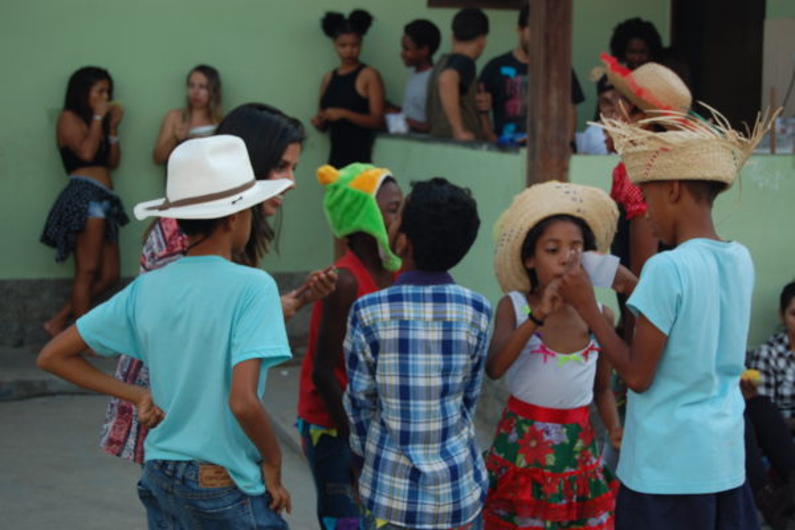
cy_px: 265
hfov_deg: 27.0
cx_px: 398
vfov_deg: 18.2
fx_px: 1656
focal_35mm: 75
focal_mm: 50
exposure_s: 1/125
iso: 200
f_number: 5.6
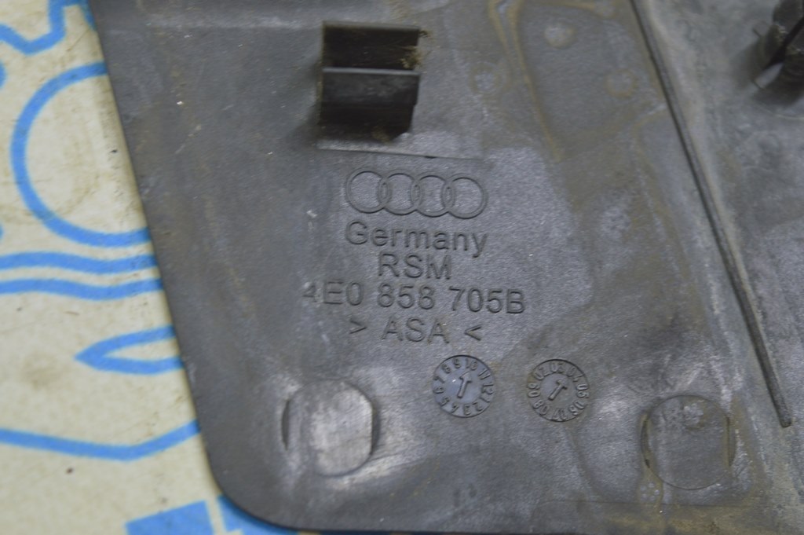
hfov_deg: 24.6
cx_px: 402
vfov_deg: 16.5
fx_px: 1841
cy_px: 268
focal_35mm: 82
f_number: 5.6
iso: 400
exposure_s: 1/20
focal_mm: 55
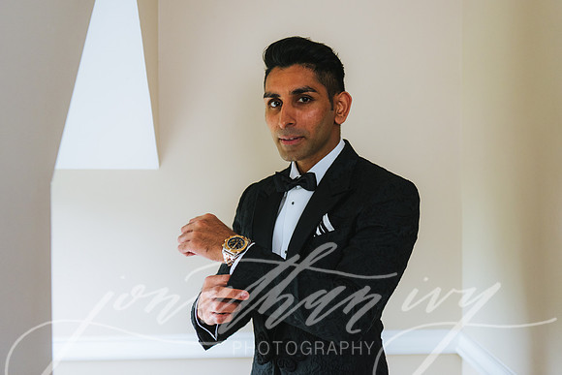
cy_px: 181
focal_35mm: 51
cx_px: 294
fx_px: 789
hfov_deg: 39.2
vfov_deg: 26.7
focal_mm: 48
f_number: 3.2
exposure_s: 1/200
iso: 1000
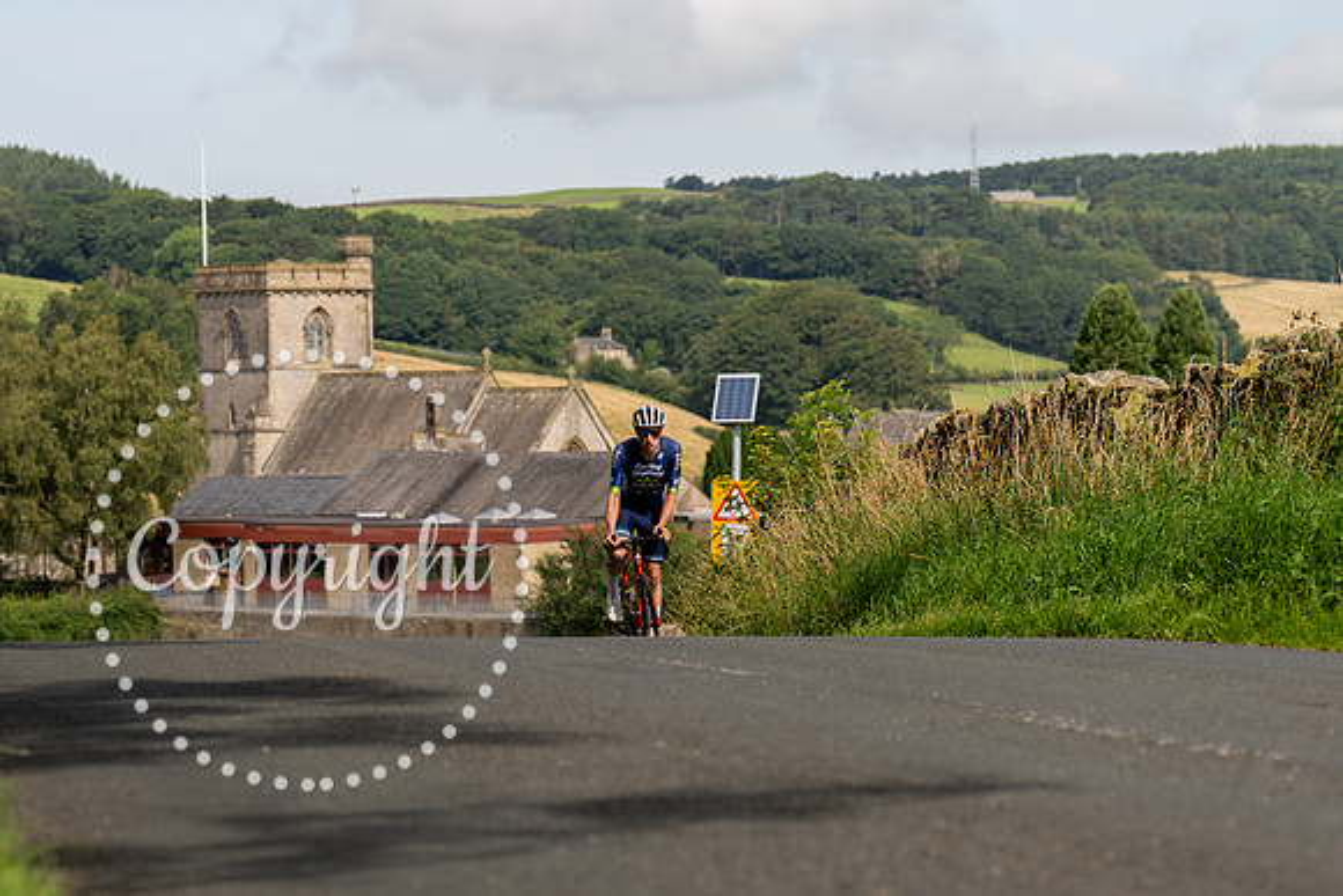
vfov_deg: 10.2
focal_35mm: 135
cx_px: 745
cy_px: 428
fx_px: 5028
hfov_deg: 15.2
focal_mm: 102
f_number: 4
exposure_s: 1/1000
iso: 100
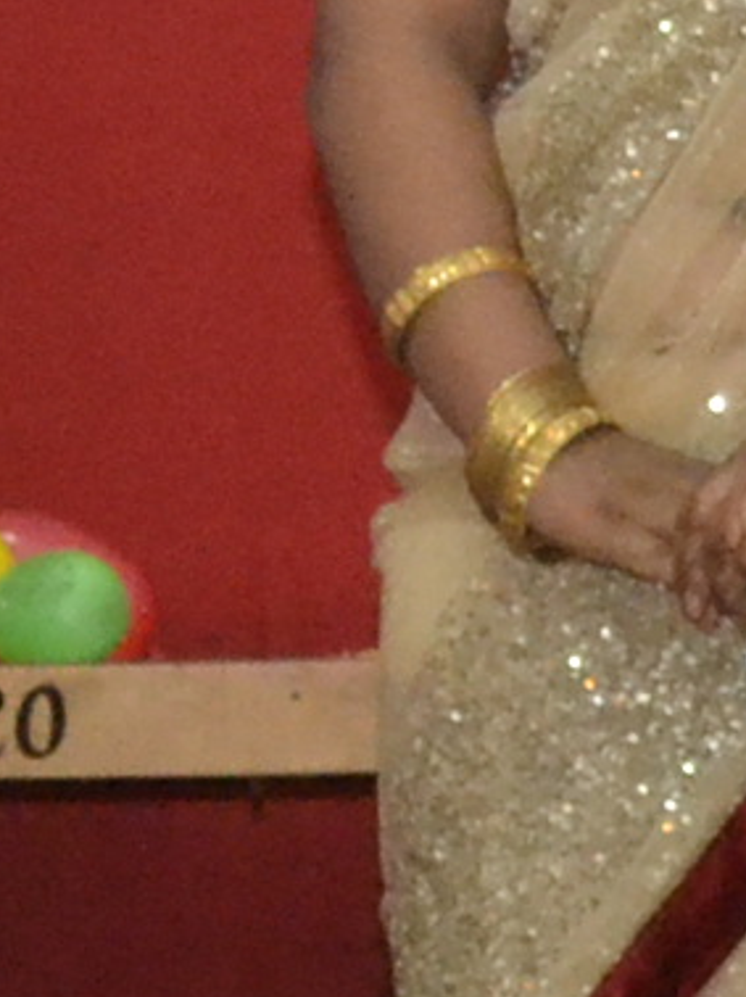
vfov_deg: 3.1
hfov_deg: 2.3
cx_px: 3669
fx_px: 18209
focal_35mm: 633
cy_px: -762
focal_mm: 48
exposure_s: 1/60
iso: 3200
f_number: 5.3
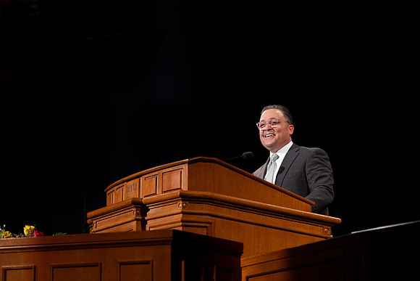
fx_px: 1673
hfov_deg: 14.3
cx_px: 260
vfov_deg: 9.6
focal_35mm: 143
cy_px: 154
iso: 1000
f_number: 2.8
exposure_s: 1/250
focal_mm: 116
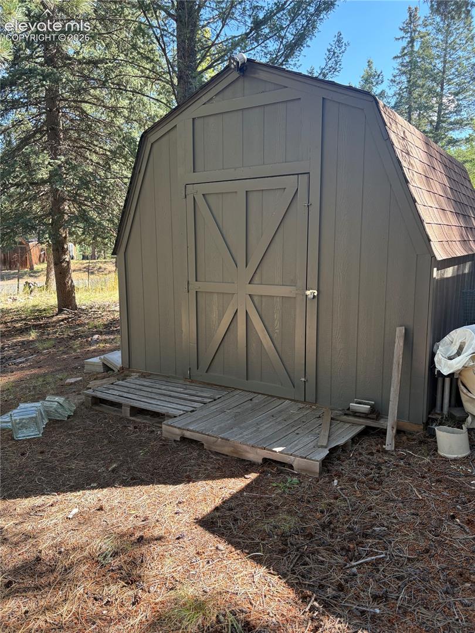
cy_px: 316
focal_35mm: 26
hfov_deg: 53.1
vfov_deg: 67.3
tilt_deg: -7.6
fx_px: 476
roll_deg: -0.2
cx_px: 238
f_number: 1.6
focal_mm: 5.96
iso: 64
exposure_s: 1/285
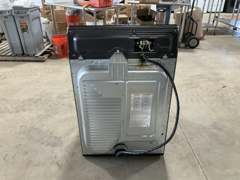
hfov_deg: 61.7
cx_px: 120
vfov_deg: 48.2
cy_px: 90
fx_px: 201
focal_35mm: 29
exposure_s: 1/60
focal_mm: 3
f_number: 1.8
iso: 160
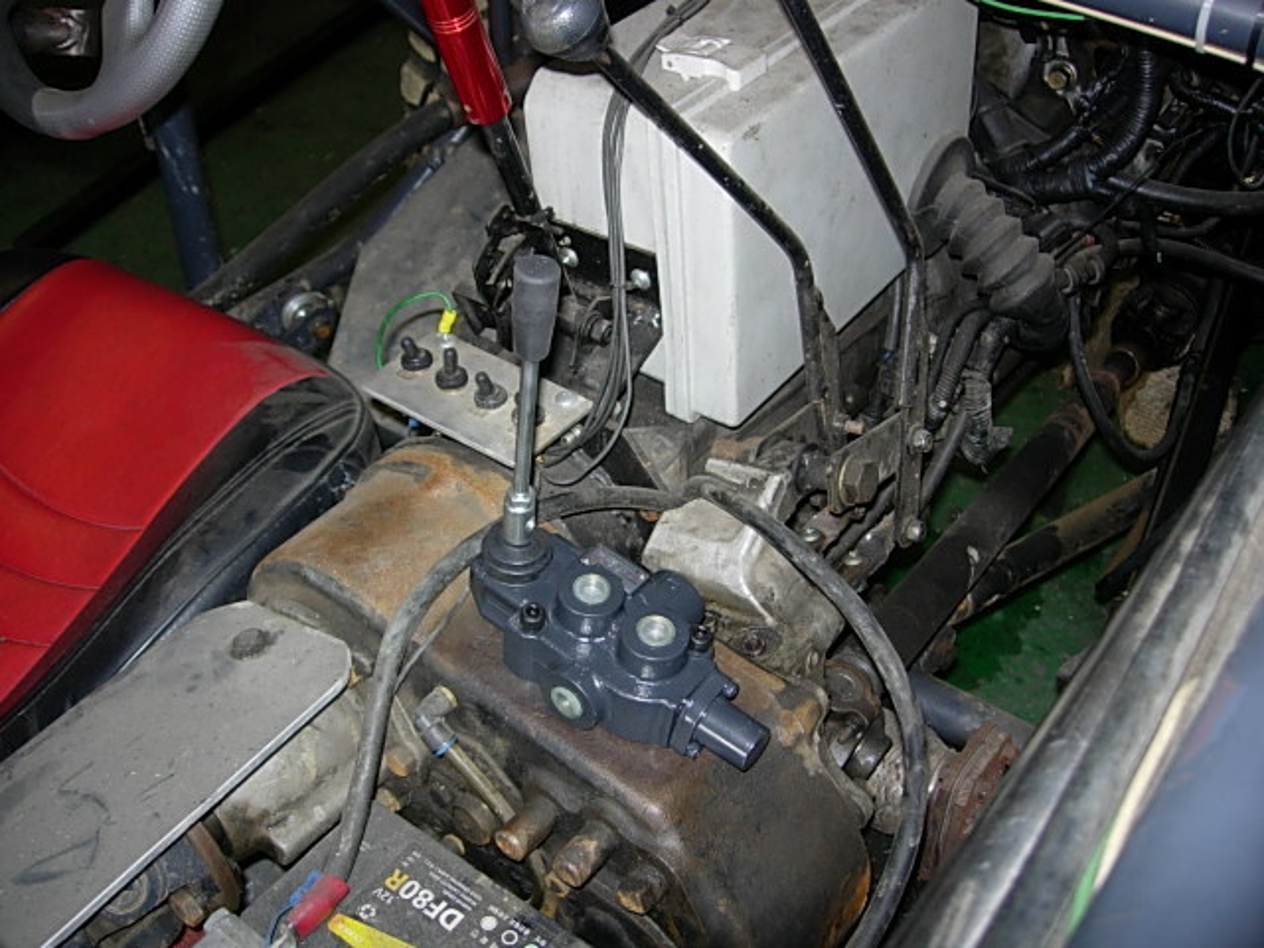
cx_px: 632
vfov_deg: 37.7
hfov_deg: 49.0
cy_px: 474
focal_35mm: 38
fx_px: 1388
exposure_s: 1/64
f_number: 2.8
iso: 79
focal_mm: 7.8
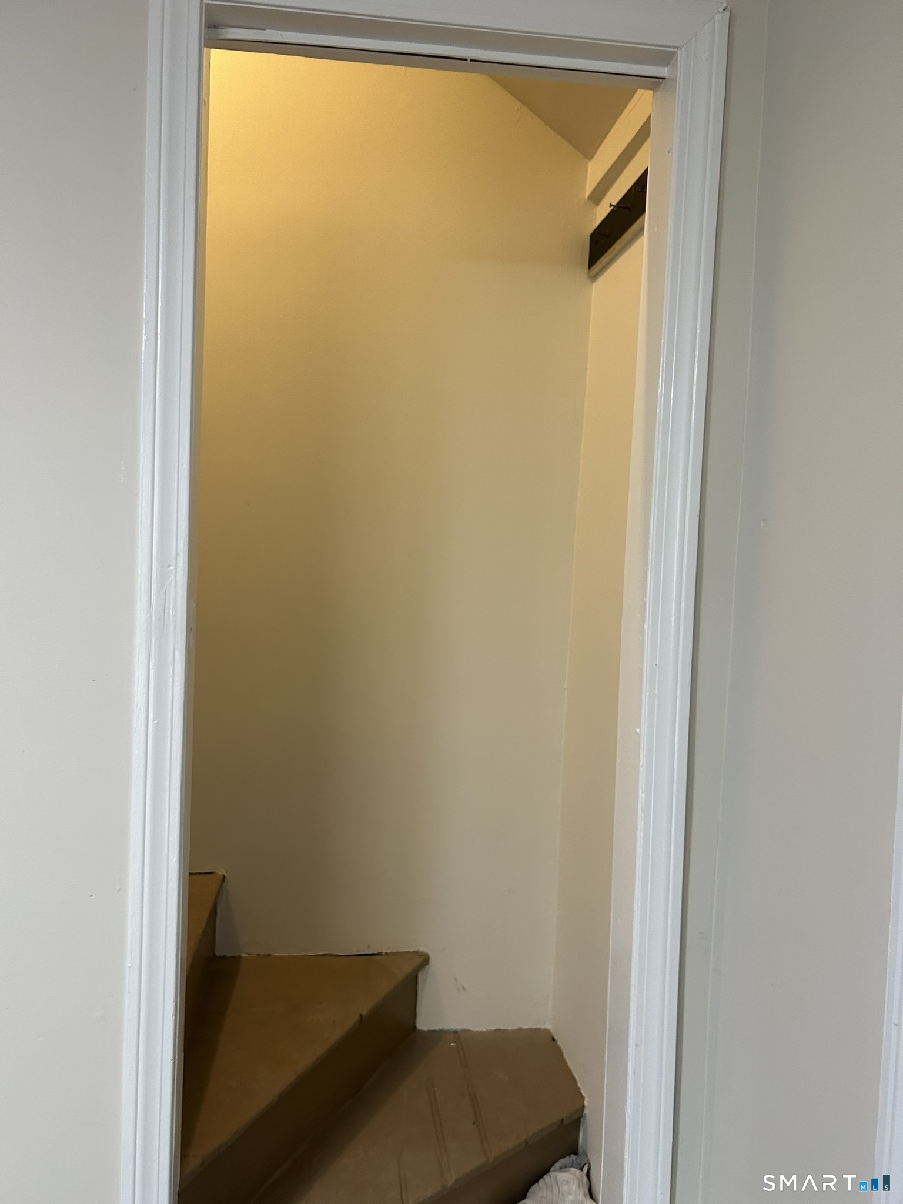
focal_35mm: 26
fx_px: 904
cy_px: 602
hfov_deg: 53.1
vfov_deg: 67.3
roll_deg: -2.0
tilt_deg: -3.6
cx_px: 452
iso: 160
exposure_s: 1/60
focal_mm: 5.7
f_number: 1.5
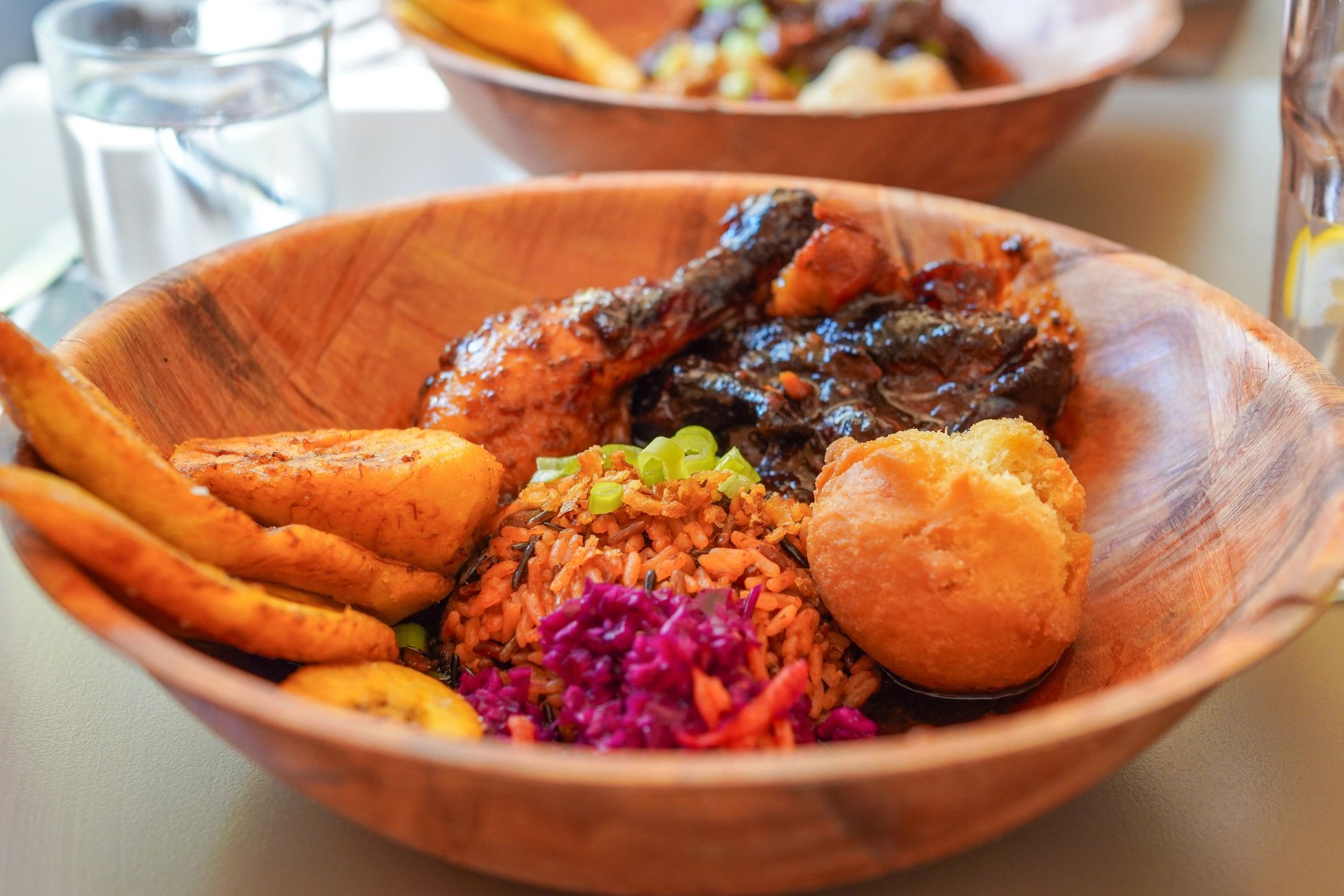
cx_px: 672
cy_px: 448
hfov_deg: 37.9
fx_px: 1960
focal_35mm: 52
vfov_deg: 25.8
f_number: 3.5
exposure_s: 1/100
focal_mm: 35
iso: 640
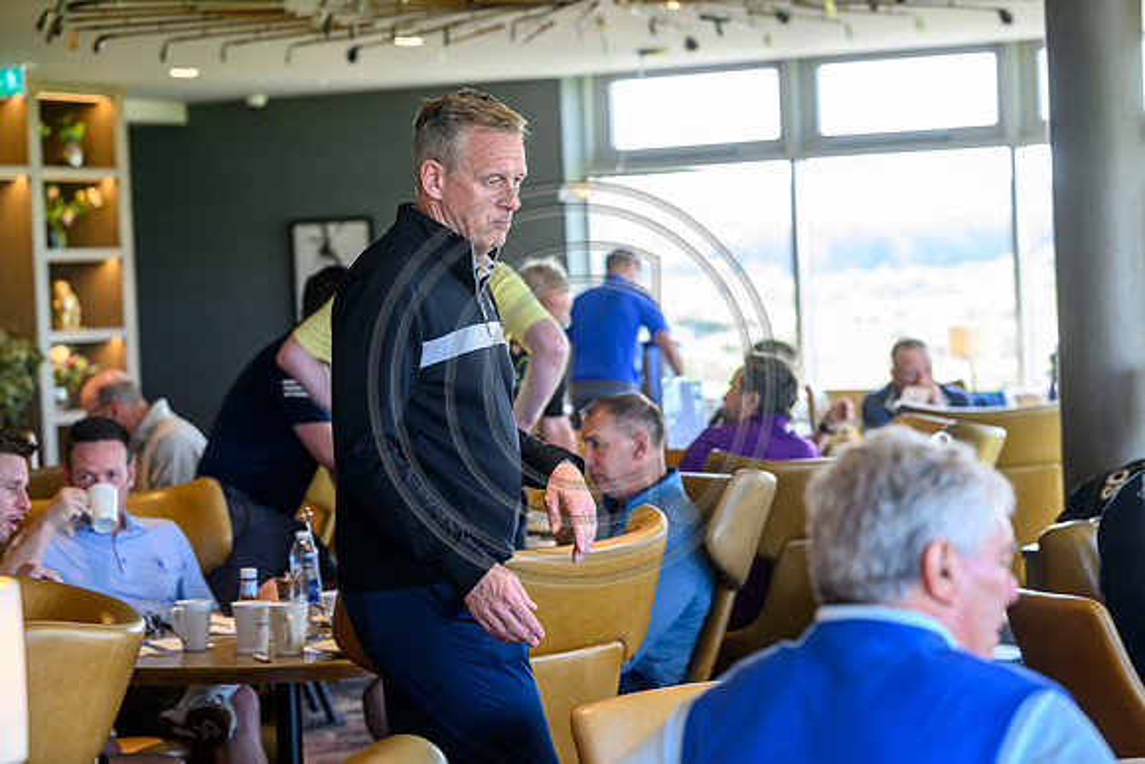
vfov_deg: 14.6
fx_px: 2990
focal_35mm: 94
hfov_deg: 21.7
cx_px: 572
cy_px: 382
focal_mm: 94
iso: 2000
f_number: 4
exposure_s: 1/320
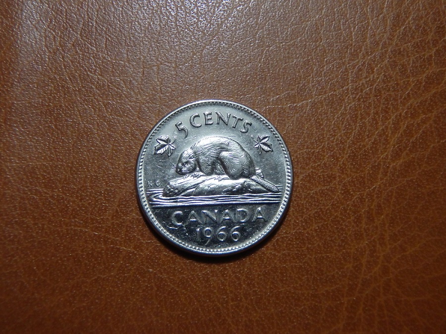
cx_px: 223
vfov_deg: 38.6
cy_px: 167
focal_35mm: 37
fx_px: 476
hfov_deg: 50.2
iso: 800
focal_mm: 6.6
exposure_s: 1/60
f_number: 4.7
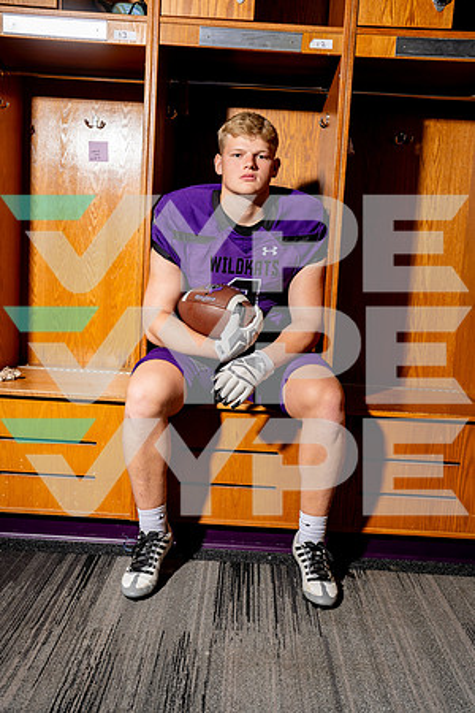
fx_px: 693
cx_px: 238
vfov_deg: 54.4
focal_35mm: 35
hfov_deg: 37.9
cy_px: 356
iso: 100
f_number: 5.6
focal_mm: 35
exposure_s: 1/250
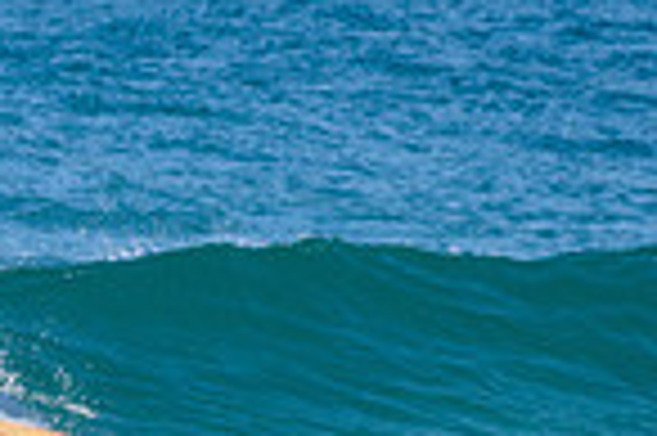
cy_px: 383
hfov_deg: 0.8
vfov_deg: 0.6
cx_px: -118
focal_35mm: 2441
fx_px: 44498
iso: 125
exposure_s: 1/2000
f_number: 5.6
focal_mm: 500
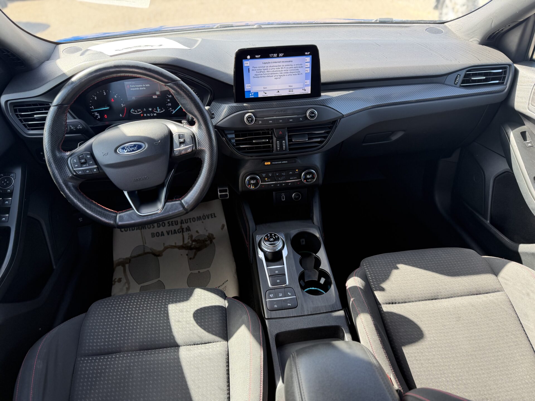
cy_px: 200
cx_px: 268
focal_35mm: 24
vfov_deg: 56.8
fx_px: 371
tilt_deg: -31.2
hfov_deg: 71.6
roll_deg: -3.9
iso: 100
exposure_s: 1/172
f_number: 1.78
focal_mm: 6.76
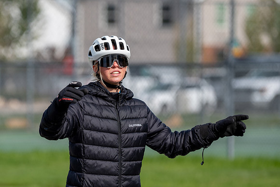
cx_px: 86
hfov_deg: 6.0
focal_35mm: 342
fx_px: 2663
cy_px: 94
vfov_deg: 4.0
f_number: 2.8
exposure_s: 1/3200
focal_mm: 165
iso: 200
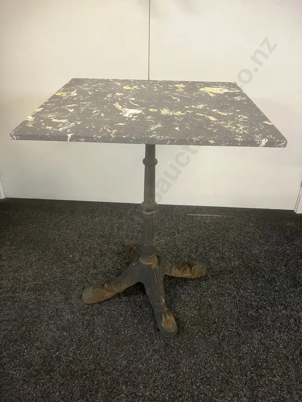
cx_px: 151
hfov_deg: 49.7
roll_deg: -0.7
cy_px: 201
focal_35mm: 28
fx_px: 326
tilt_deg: -30.4
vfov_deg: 63.4
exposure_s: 1/50
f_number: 1.8
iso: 320
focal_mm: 3.99
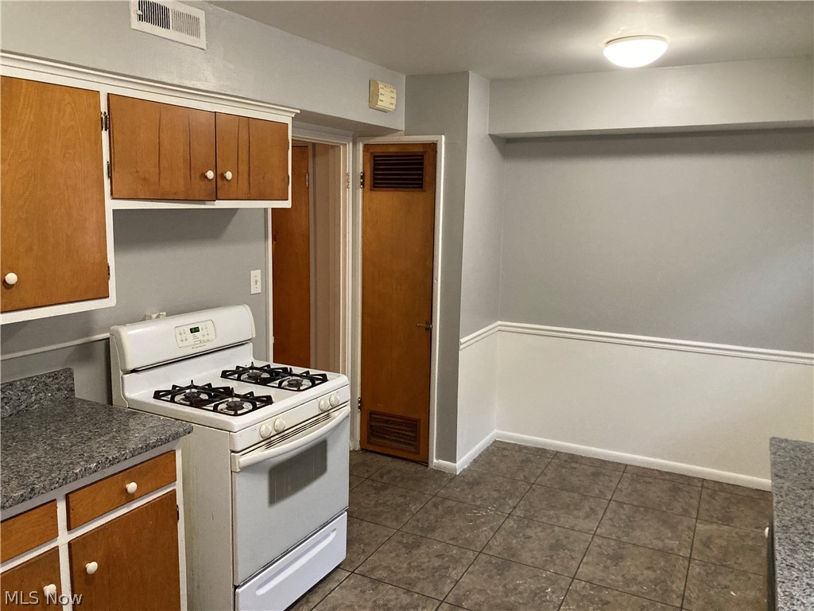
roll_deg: -0.5
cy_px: 306
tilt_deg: -8.2
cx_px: 407
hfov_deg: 63.4
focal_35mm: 28
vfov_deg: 49.7
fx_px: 658
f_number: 1.8
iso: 320
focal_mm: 3.99
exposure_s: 1/60
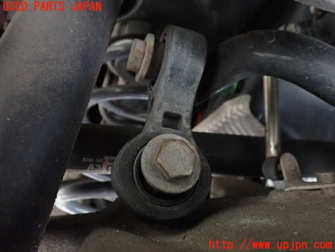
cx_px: 168
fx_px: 290
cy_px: 126
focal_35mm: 30
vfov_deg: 46.8
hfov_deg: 60.0
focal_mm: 5.4
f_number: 2.3
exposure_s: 1/8
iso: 1000
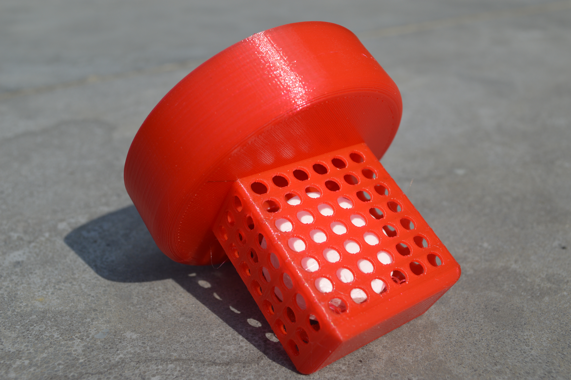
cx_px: 286
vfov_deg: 31.8
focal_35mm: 42
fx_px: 666
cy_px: 190
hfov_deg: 46.4
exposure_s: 1/400
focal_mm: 28
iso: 100
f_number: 8
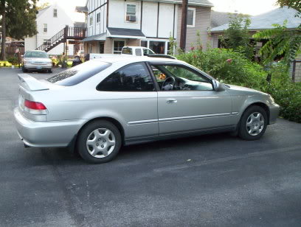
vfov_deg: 37.9
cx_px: 150
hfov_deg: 48.9
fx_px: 331
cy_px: 114
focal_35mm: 38
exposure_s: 1/64.1
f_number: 4.5
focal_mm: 4.99
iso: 140
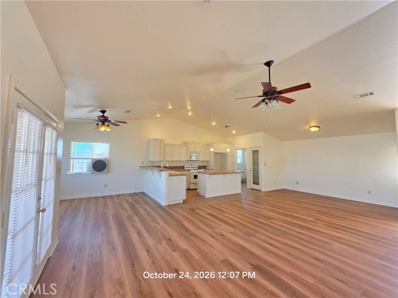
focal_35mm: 13
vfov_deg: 89.9
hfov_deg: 106.2
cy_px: 149
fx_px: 149
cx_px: 199
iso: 125
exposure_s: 1/120
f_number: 1.9
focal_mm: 2.2
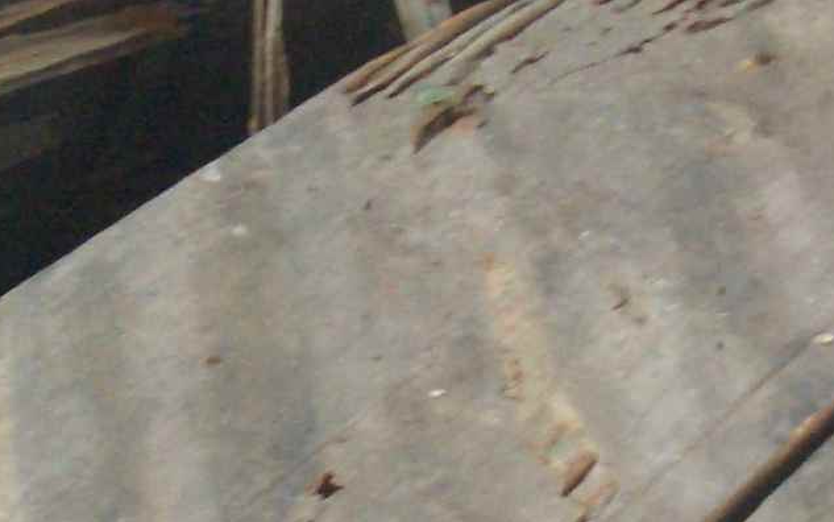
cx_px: 515
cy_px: 146
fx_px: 3069
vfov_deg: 9.7
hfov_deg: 15.5
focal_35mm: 135
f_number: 2.6
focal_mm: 5.8
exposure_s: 1/25
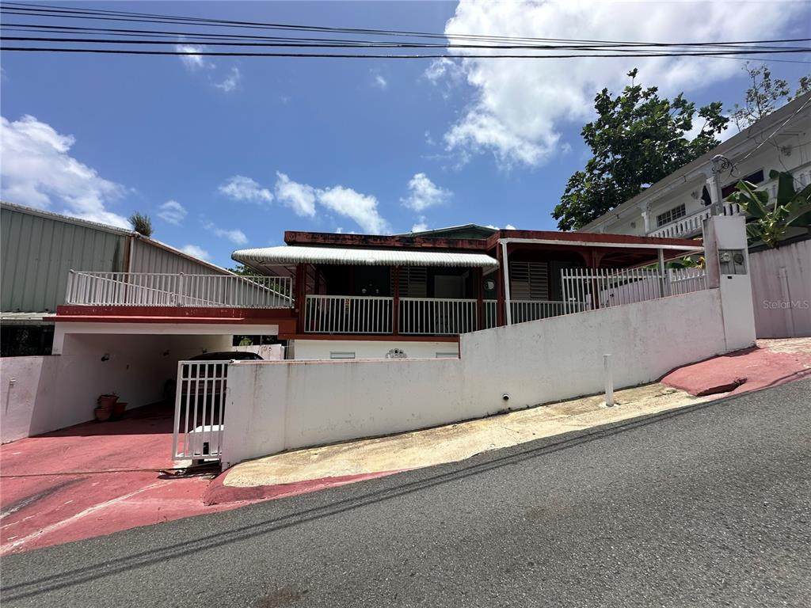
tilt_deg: +6.5
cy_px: 304
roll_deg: -0.3
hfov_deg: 102.1
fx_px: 328
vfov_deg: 85.7
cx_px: 406
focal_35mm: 14
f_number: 2.2
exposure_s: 1/2747
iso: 50
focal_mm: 2.22
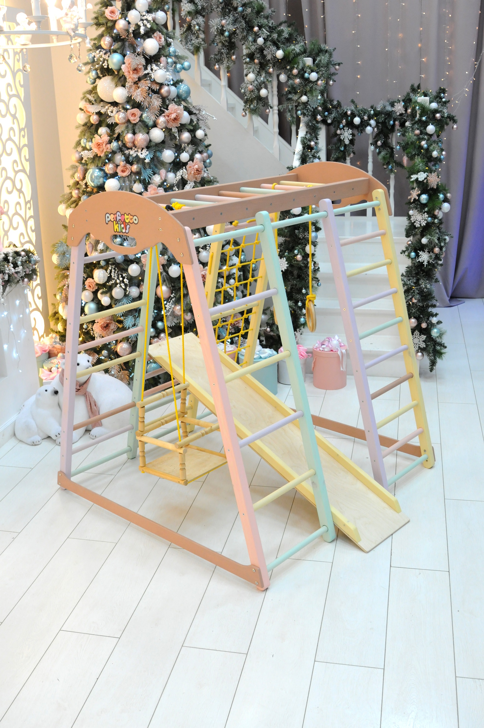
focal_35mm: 36
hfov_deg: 36.8
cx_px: 242
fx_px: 728
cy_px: 364
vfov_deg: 53.2
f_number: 5.6
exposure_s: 1/60
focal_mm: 24
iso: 1000
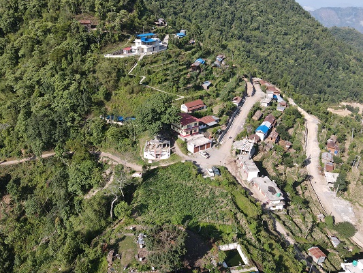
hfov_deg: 65.3
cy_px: 145
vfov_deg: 51.3
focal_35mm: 27
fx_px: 283
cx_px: 171
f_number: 2.8
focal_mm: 4.5
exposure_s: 1/400
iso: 100
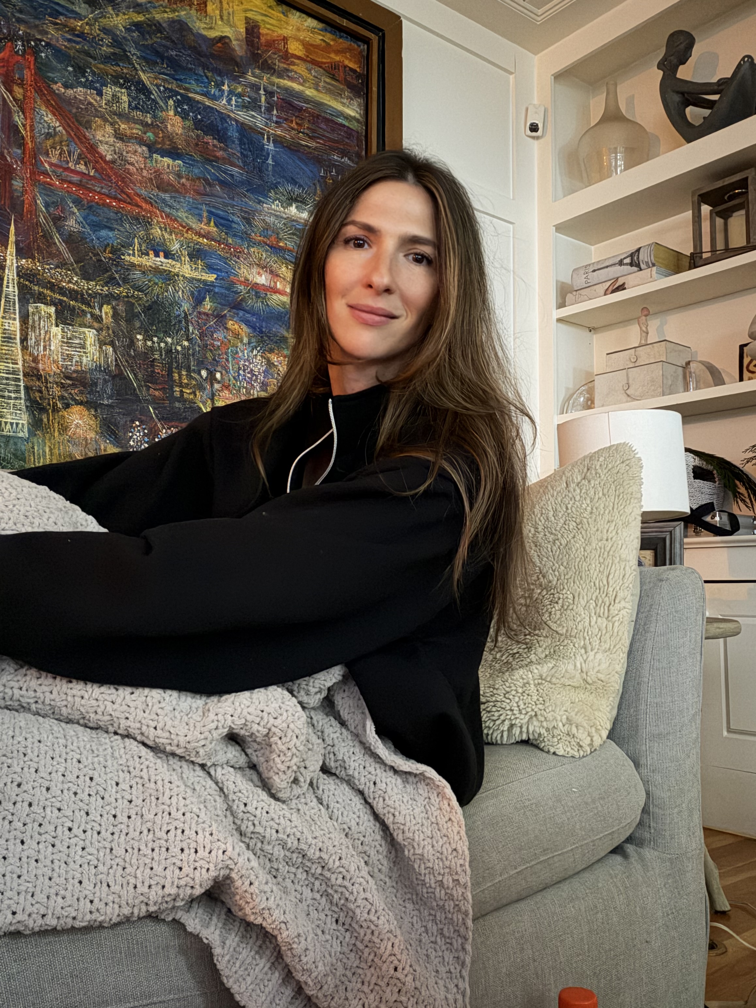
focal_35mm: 30
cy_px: 504
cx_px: 378
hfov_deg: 46.8
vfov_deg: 60.0
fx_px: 874
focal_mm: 2.71
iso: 800
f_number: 1.9
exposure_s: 1/10
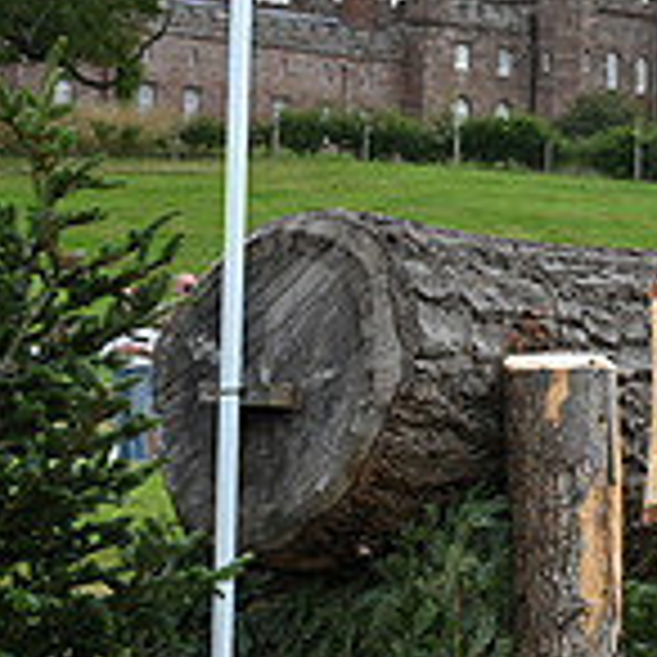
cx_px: 1264
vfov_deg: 9.2
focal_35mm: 189
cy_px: 88
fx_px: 4058
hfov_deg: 8.8
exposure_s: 1/1250
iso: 560
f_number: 5.6
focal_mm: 56
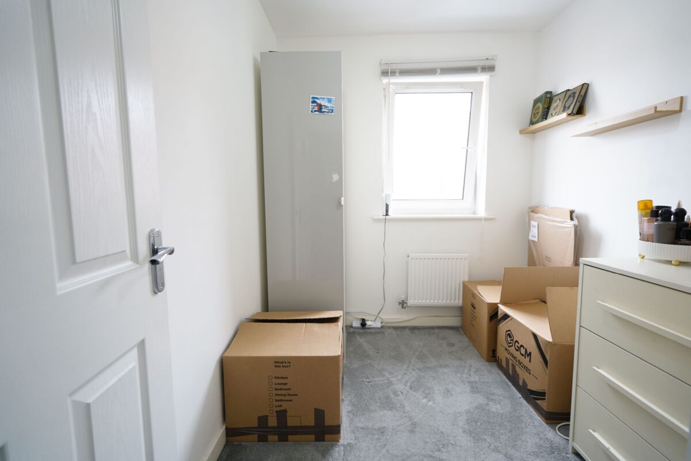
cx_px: 346
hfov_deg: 96.7
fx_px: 307
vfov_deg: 73.8
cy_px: 230
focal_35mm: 16
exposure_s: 1/25
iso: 400
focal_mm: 16
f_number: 4
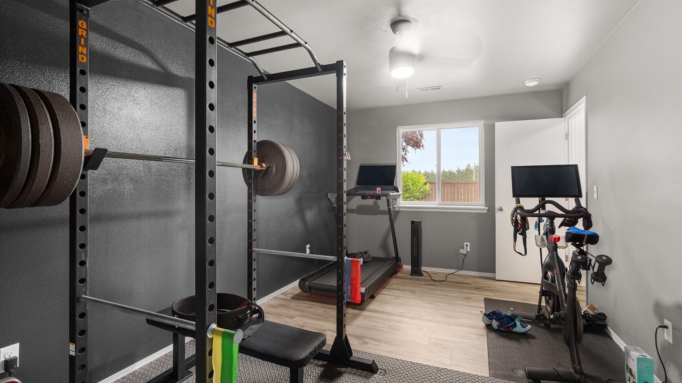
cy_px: 189
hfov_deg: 95.9
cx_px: 339
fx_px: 307
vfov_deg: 63.9
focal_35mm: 17
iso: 500
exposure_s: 1.3
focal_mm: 16
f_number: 9
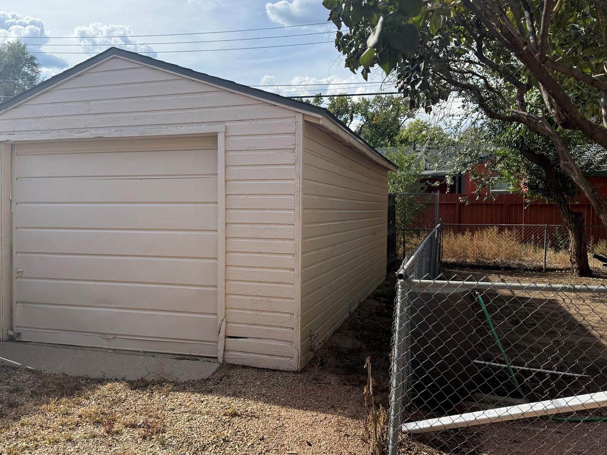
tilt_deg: -2.3
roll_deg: +0.3
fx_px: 544
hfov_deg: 58.1
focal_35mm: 31
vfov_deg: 45.4
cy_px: 236
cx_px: 256
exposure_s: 1/4405
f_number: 1.78
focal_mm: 6.76
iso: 100
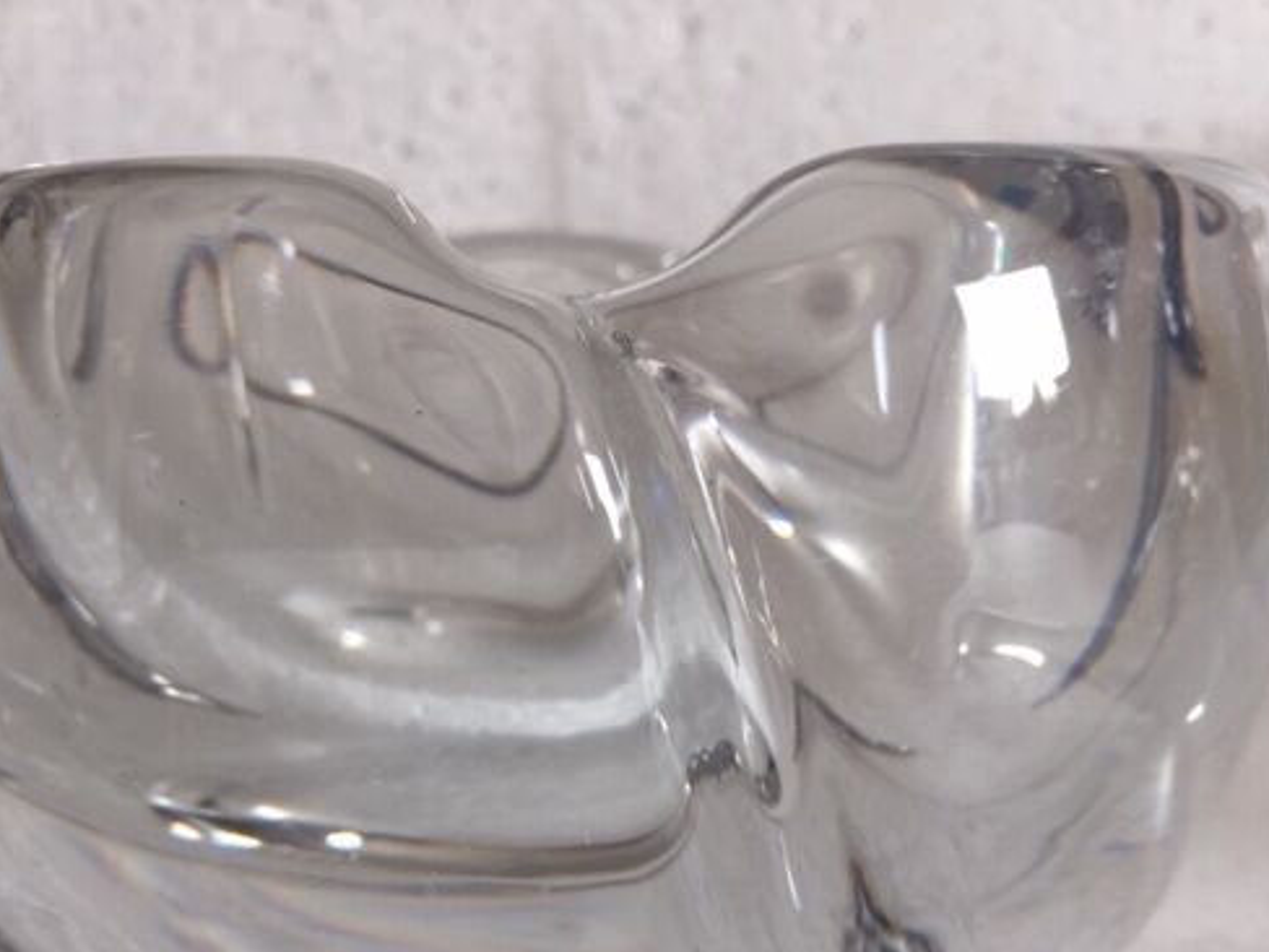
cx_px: 533
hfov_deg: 48.8
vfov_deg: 37.4
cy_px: 622
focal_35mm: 38
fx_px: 1393
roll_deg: +0.8
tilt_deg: -11.6
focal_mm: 4.15
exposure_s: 1/100
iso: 32
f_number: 2.2
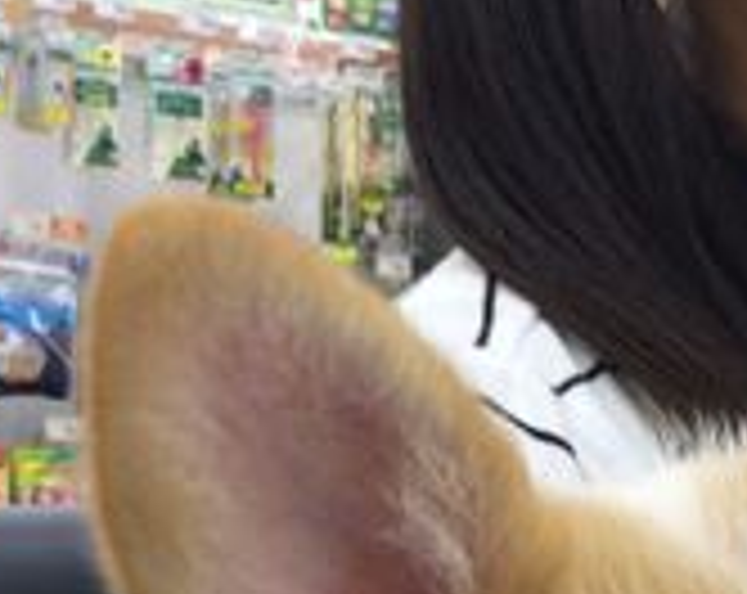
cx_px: 706
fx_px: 2492
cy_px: 986
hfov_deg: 16.8
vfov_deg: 12.6
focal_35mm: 113
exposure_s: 1/24
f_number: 2.4
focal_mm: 3.3
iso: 32
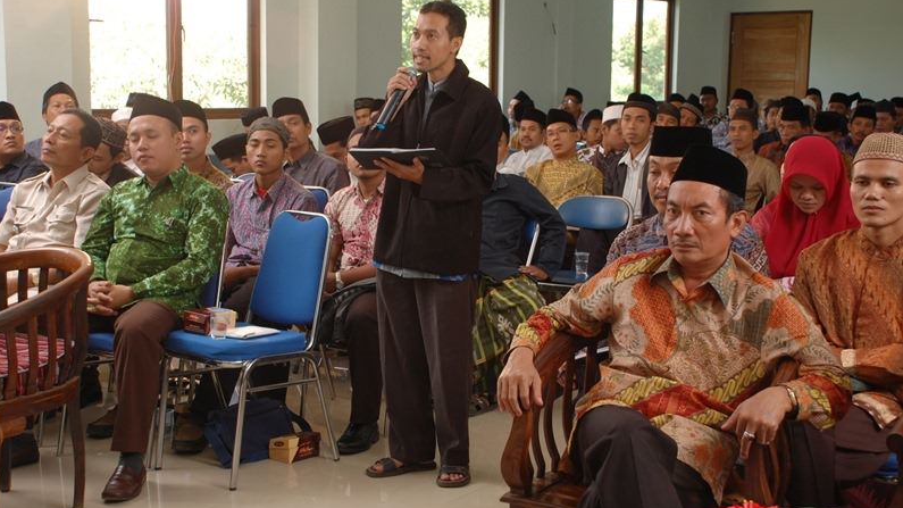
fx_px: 1436
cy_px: 224
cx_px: 450
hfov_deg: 34.9
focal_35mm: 60
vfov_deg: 20.0
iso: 400
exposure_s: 1/50
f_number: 5.6
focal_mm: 38
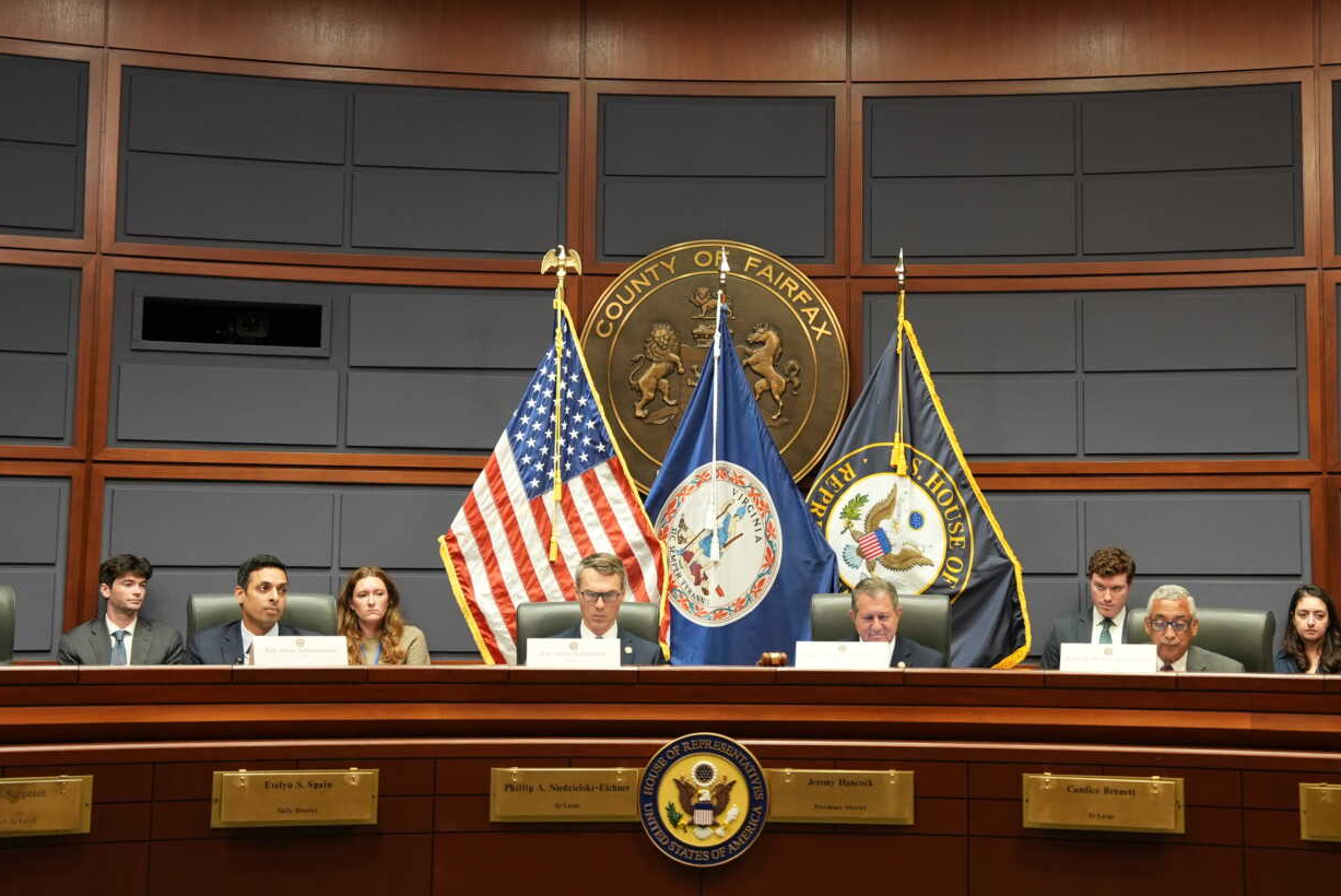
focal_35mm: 60
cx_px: 763
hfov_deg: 33.3
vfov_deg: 22.6
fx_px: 2237
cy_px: 363
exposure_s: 1/160
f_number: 2.8
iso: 2000
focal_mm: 46
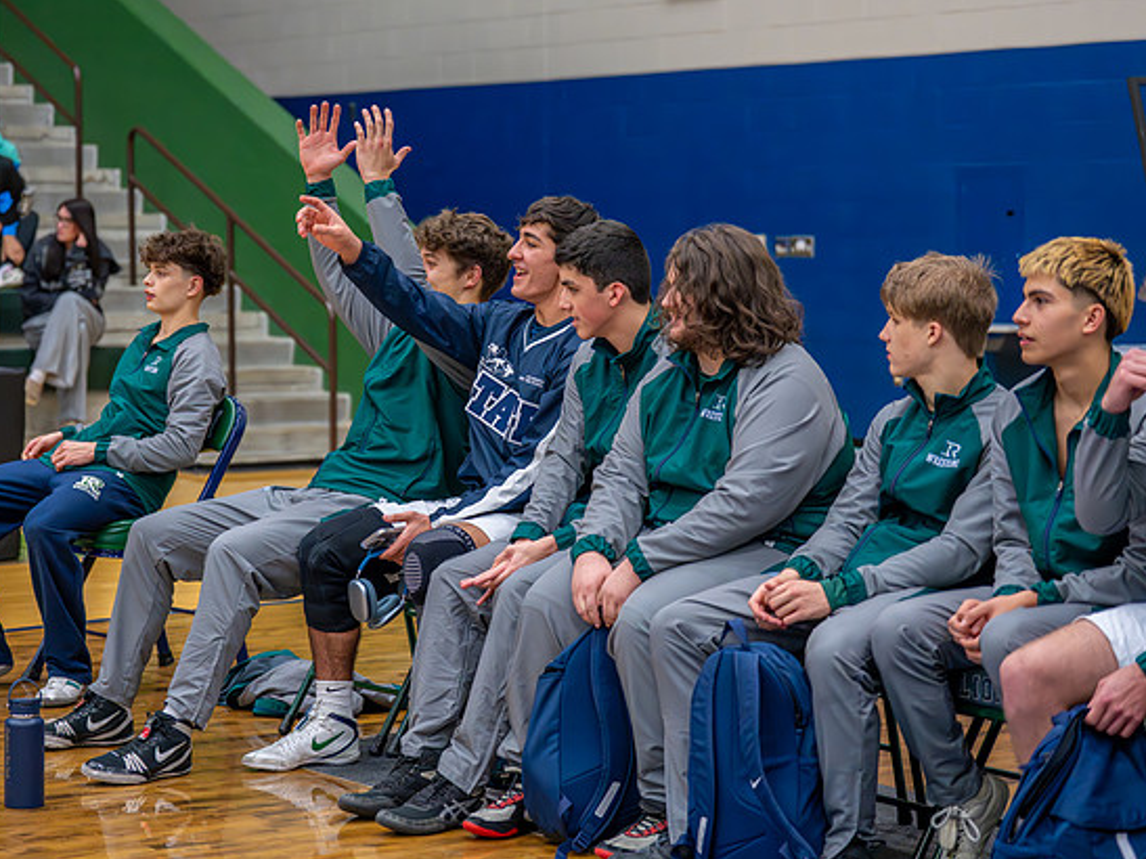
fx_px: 2913
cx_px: 468
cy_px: 395
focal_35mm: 88
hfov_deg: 22.2
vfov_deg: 16.8
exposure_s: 1/640
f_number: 2.8
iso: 4000
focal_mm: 72
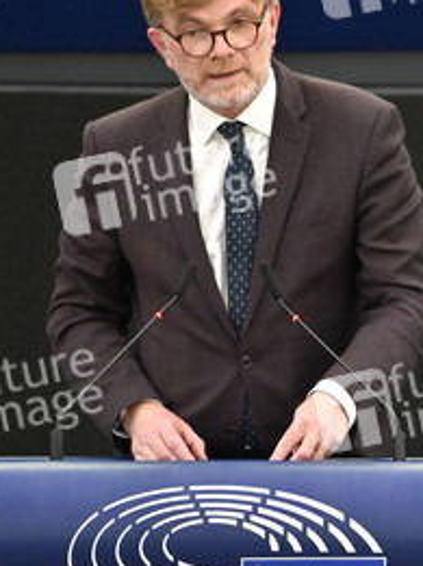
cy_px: 293
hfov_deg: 1.7
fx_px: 14471
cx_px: 229
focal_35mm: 886
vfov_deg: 2.2
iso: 5000
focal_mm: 600
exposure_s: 1/400
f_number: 6.3
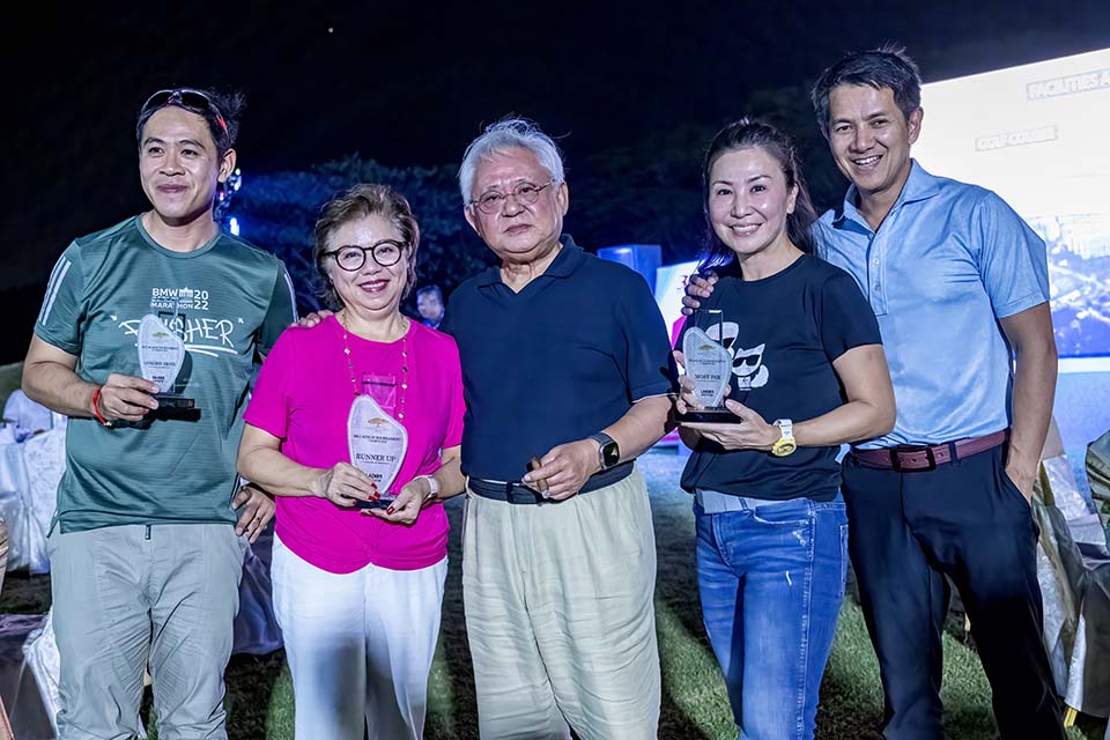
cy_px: 370
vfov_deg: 41.7
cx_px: 555
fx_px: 971
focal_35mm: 32
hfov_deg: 59.5
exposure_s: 1/200
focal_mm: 31.5
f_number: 3.5
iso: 7200
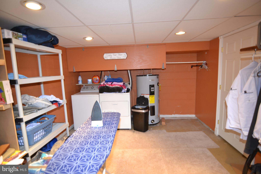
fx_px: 120
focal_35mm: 16
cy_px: 87
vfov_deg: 72.0
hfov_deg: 95.0
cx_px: 130
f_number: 2.8
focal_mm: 11
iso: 450
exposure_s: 1/60
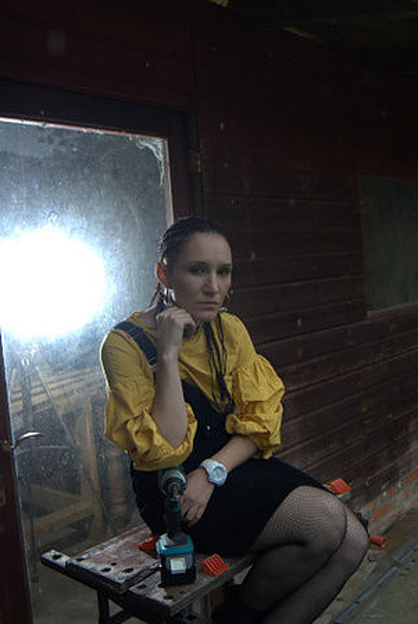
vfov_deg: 53.1
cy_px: 312
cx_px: 209
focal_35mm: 36
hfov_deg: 37.0
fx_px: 626
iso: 100
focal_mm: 24
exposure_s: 1/125
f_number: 4
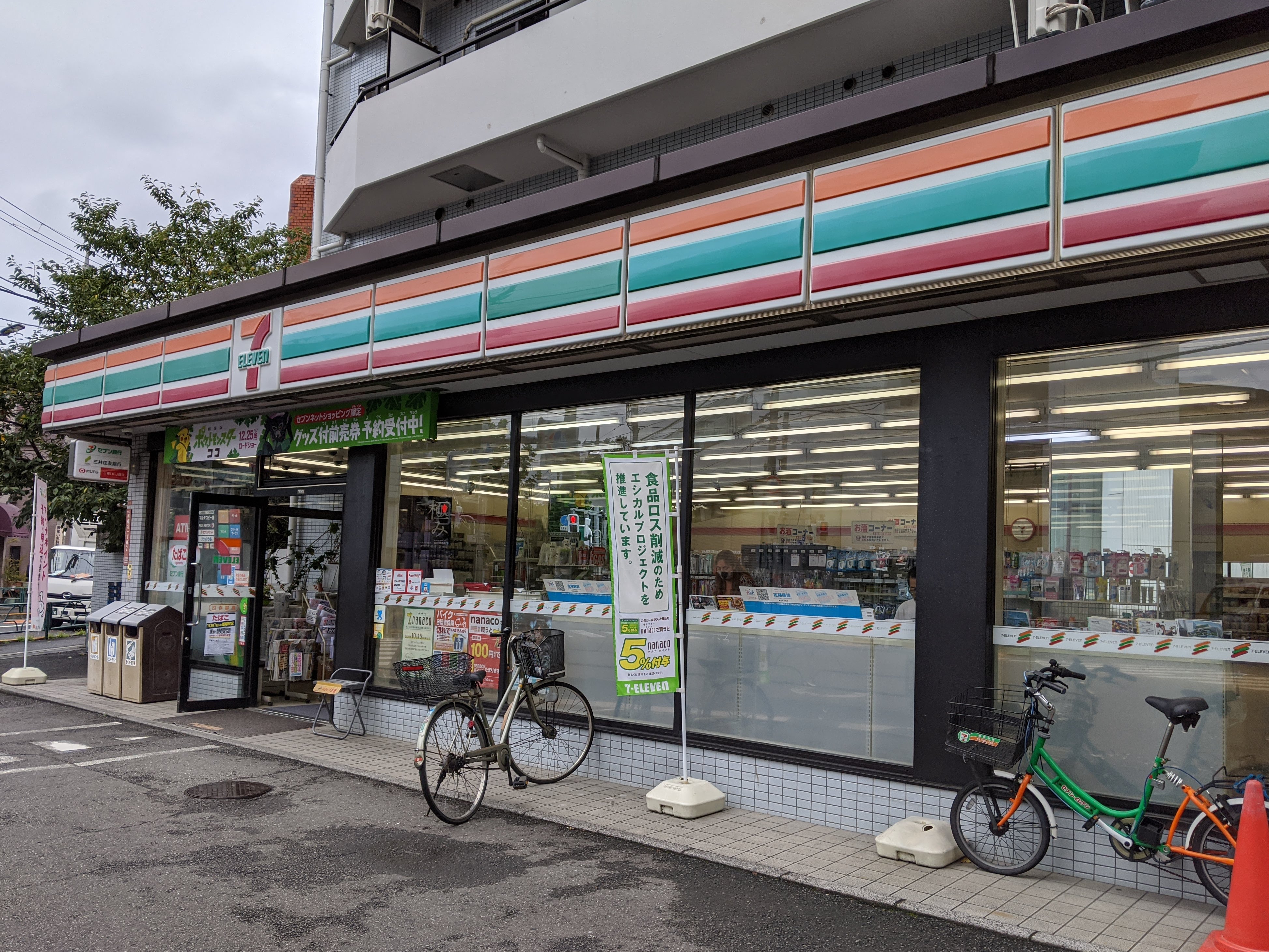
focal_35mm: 28
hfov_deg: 63.4
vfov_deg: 49.7
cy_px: 485
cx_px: 632
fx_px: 1026
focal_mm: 4.44
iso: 60
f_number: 1.8
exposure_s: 1/1675
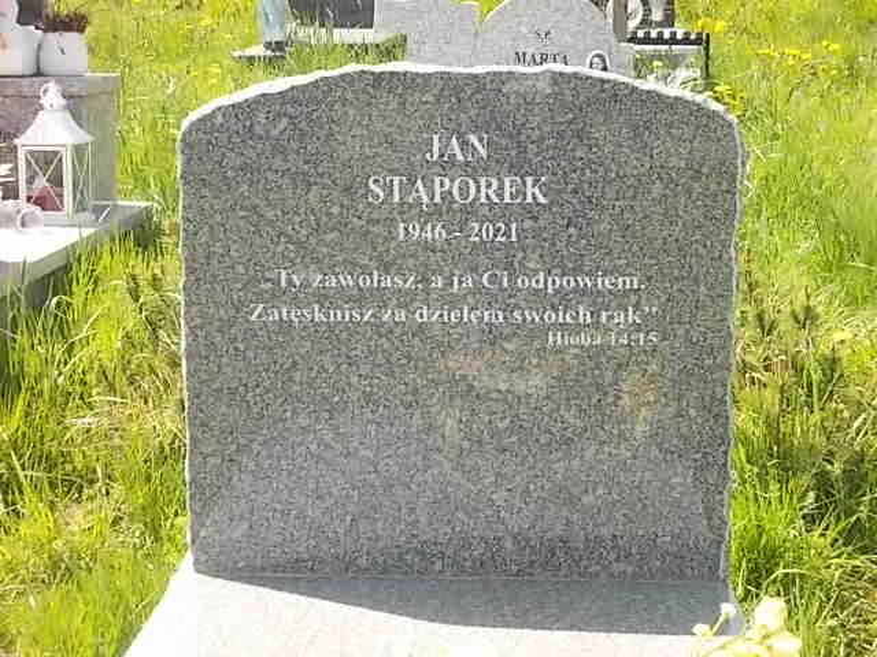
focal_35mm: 71
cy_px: 328
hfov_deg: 27.4
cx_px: 438
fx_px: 1799
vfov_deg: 20.7
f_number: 4.3
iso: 80
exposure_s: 1/125
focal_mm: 10
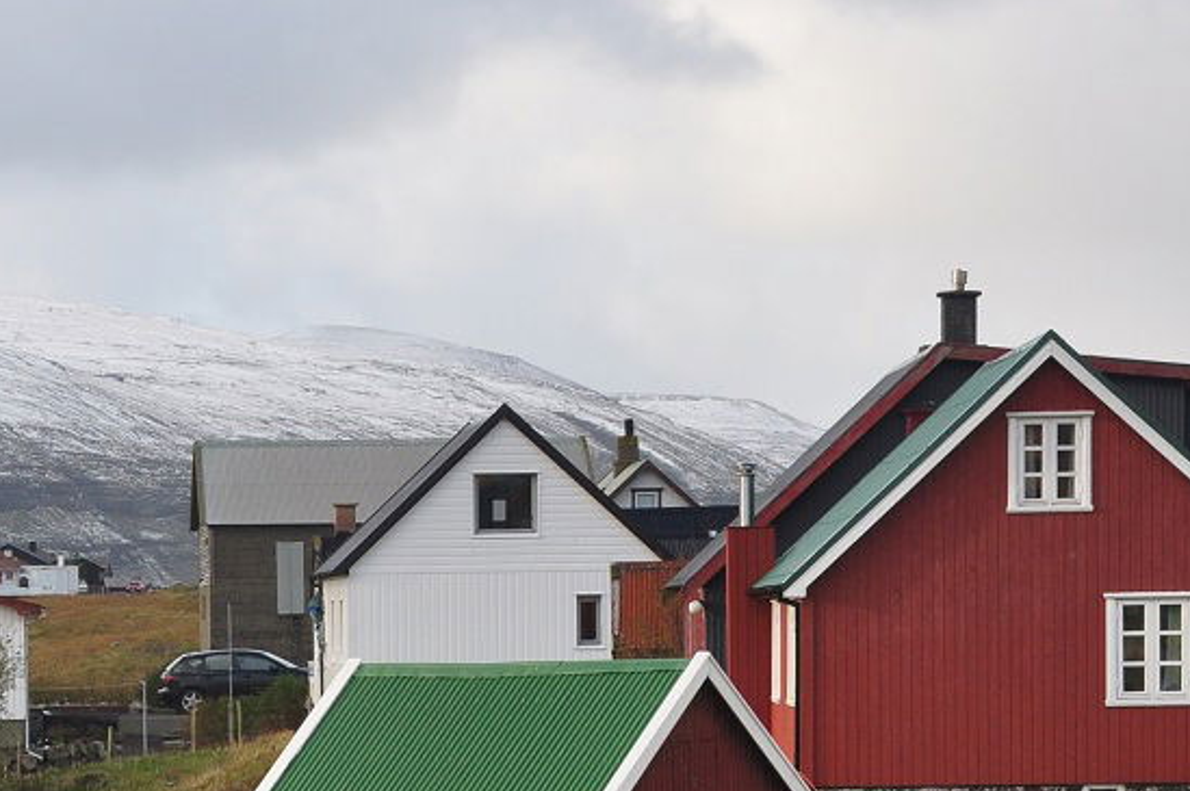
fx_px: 5416
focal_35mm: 164
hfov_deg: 12.5
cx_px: 187
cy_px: 838
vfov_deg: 8.3
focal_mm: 40
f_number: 10
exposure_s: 1/200
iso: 400
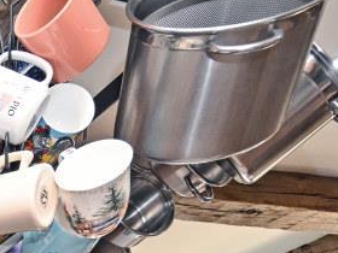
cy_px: 569
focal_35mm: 72
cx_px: -325
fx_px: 703
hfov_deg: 18.5
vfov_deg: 14.8
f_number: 4
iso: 1600
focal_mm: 14
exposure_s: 1/60
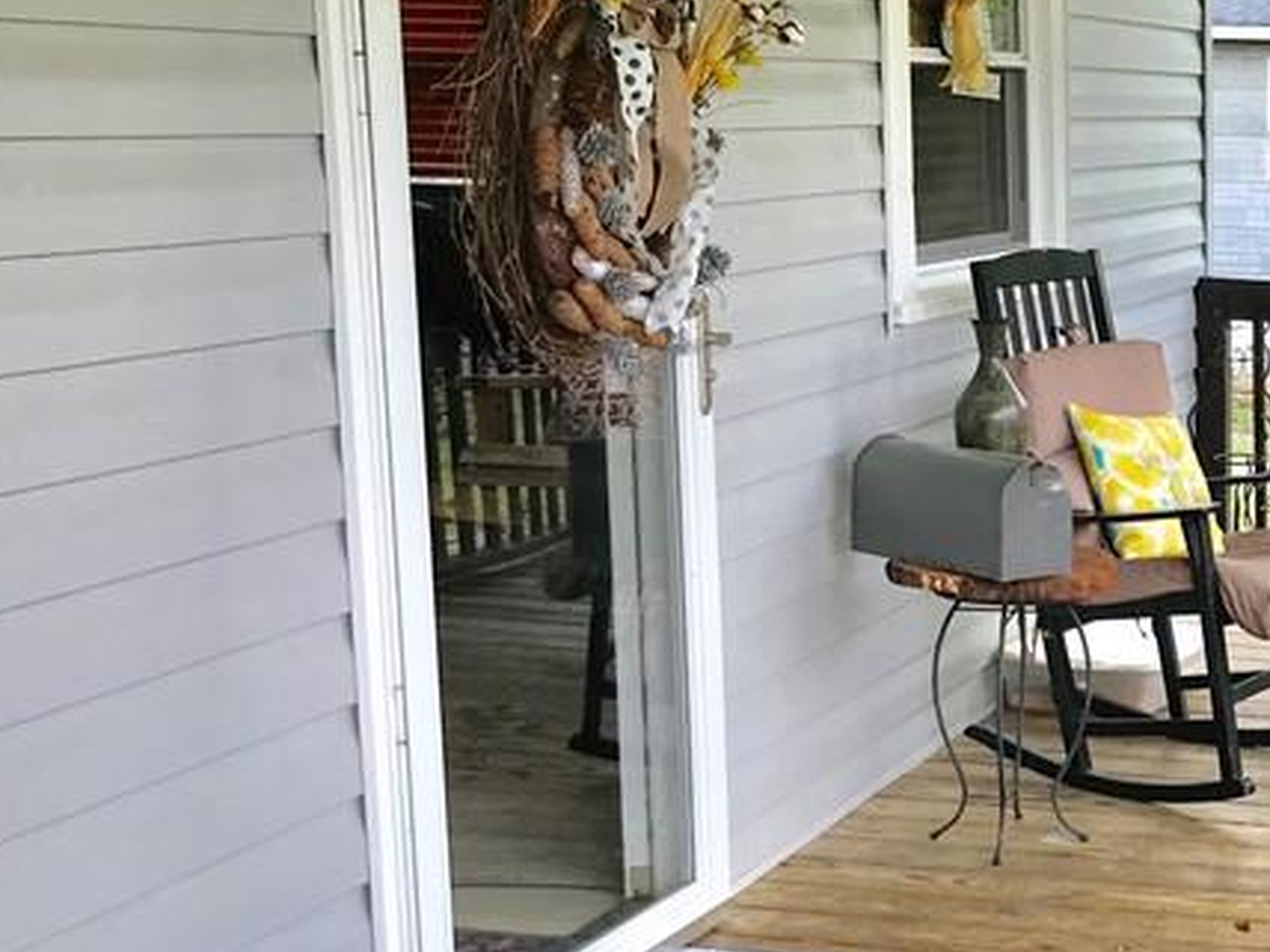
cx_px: 1427
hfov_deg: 26.5
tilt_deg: -13.1
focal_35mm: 67
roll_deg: -0.6
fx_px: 2458
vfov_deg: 21.9
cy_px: 629
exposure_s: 1/250
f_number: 1.8
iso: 20
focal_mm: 3.99
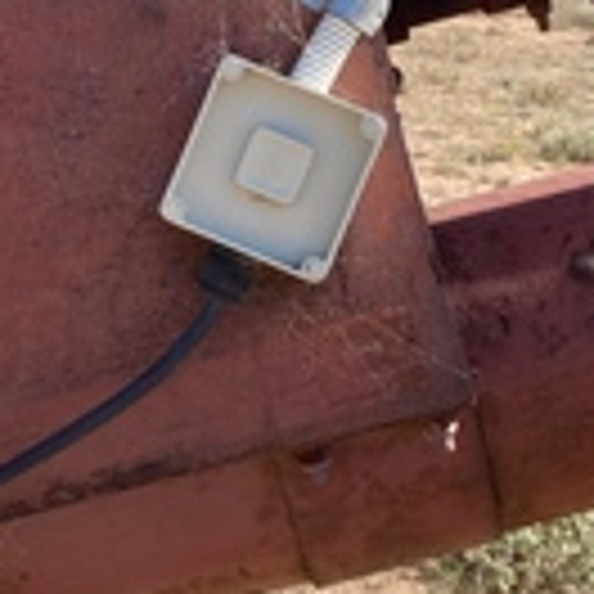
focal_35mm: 75
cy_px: 108
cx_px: 184
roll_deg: -6.5
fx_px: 1456
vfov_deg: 22.7
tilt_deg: -7.6
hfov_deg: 22.9
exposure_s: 1/889
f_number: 1.8
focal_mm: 3.99
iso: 20
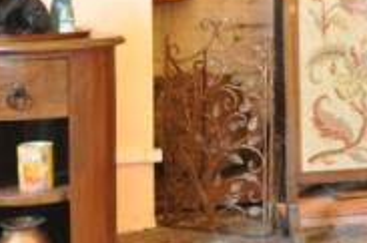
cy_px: 22
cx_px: 353
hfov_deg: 20.5
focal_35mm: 97
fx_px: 986
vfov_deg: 13.9
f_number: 5.6
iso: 800
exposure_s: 1/1.6
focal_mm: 18
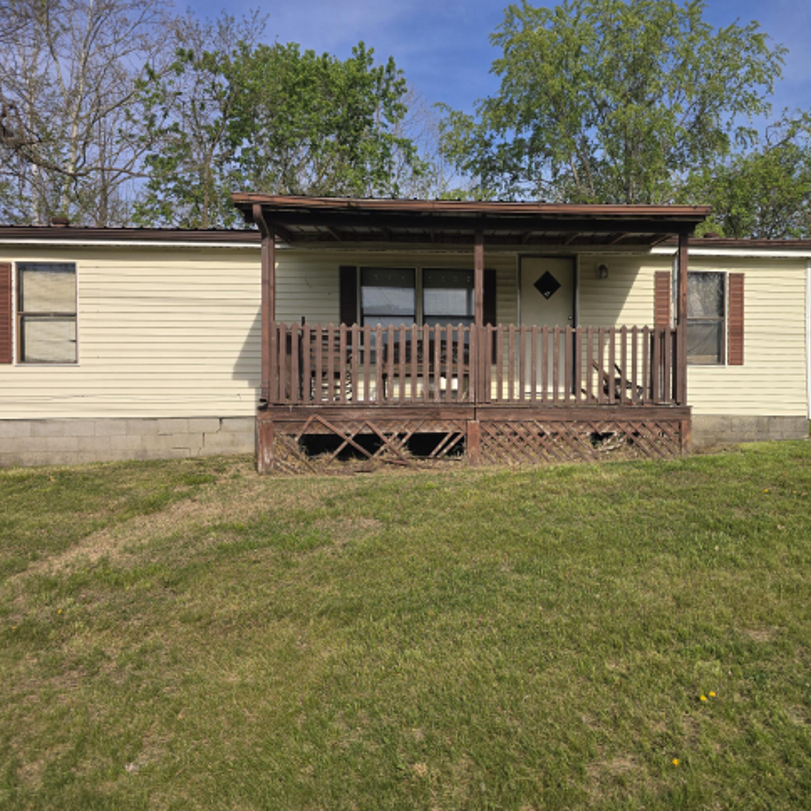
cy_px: 406
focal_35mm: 28
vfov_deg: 57.3
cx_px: 512
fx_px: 742
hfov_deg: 56.5
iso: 12
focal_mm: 6.3
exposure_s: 1/1016
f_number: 1.7
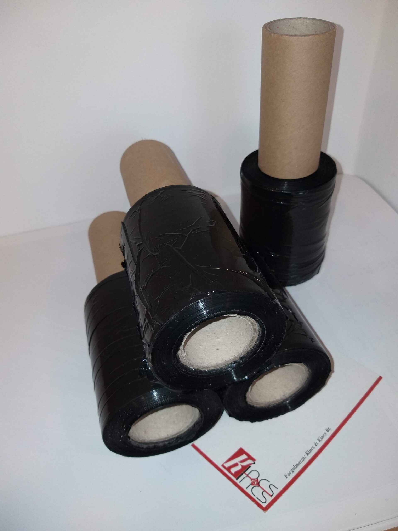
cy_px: 266
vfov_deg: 67.3
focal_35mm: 26
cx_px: 199
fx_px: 399
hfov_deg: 53.1
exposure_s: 1/120
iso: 50
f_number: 1.7
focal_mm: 3.93
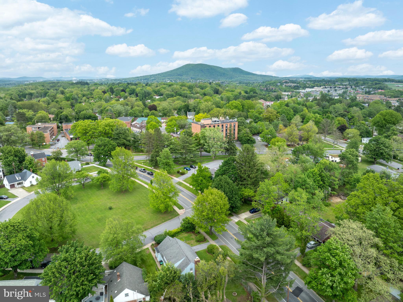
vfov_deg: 56.8
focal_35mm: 24
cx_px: 202
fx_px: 279
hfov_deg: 71.6
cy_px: 151
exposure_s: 1/120
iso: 100
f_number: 7.1
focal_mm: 12.29
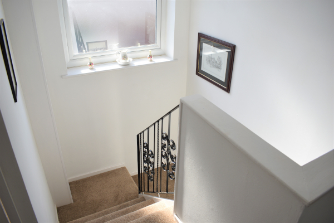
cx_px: 167
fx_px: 250
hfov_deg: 67.4
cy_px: 112
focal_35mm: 27
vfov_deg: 47.9
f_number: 5.6
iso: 100
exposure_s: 1/125
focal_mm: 18
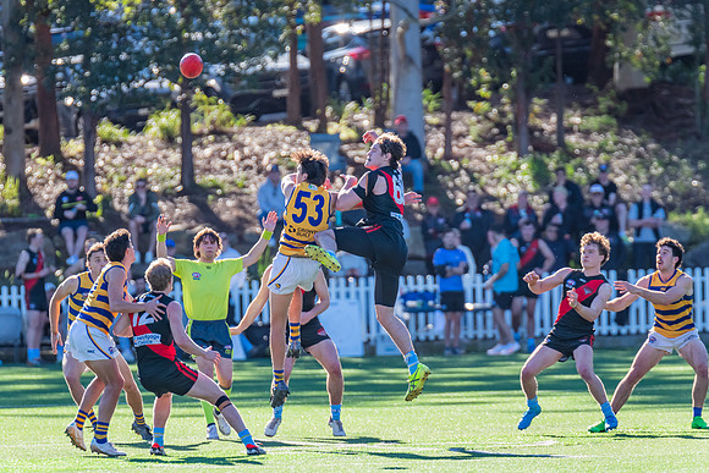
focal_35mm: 477
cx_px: 344
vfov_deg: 2.9
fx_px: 9393
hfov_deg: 4.3
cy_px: 229
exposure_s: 1/1250
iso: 1000
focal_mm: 460
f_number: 5.6
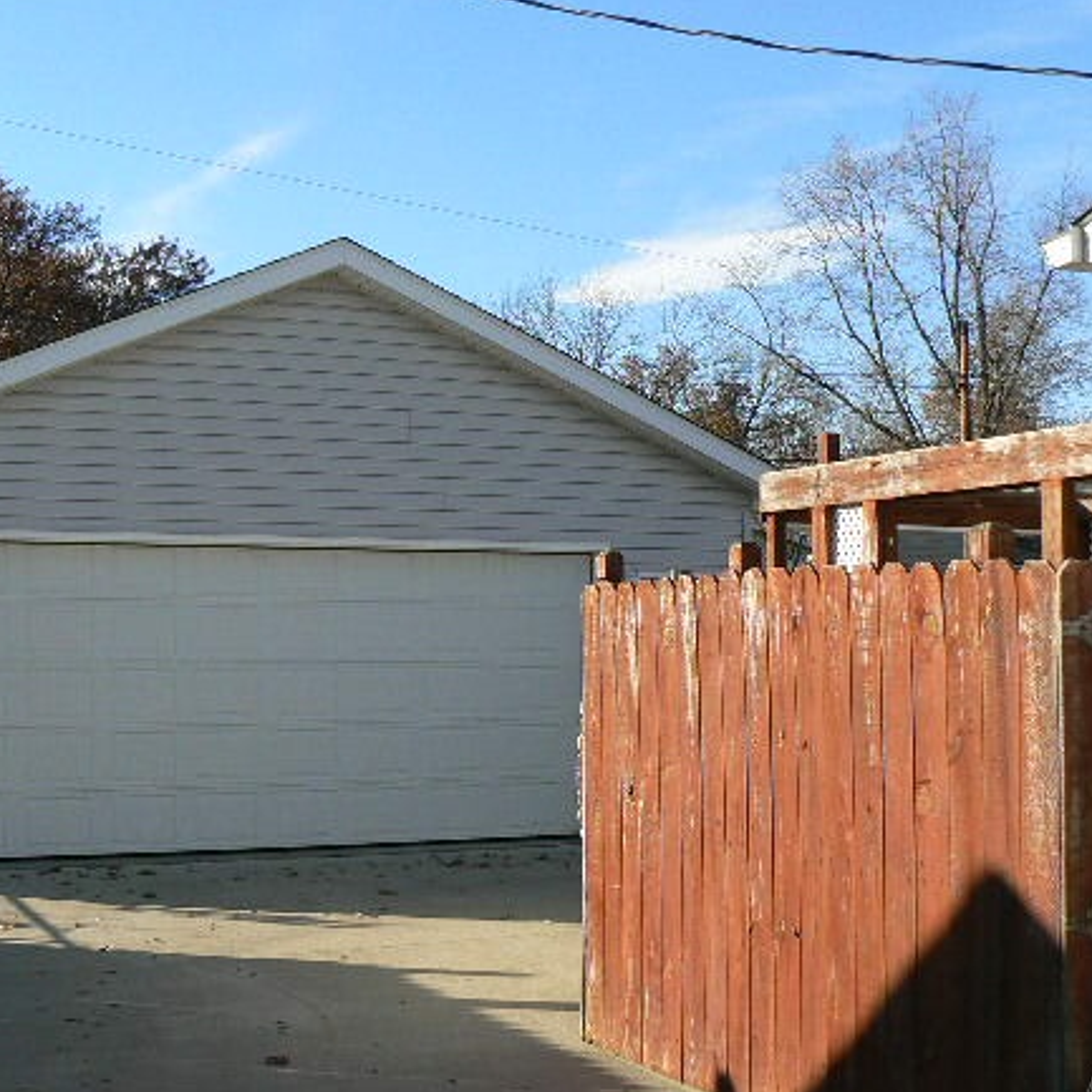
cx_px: 378
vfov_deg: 36.1
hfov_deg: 35.8
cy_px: 535
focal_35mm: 47
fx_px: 1677
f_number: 5.6
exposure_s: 1/400
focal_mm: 6
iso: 80
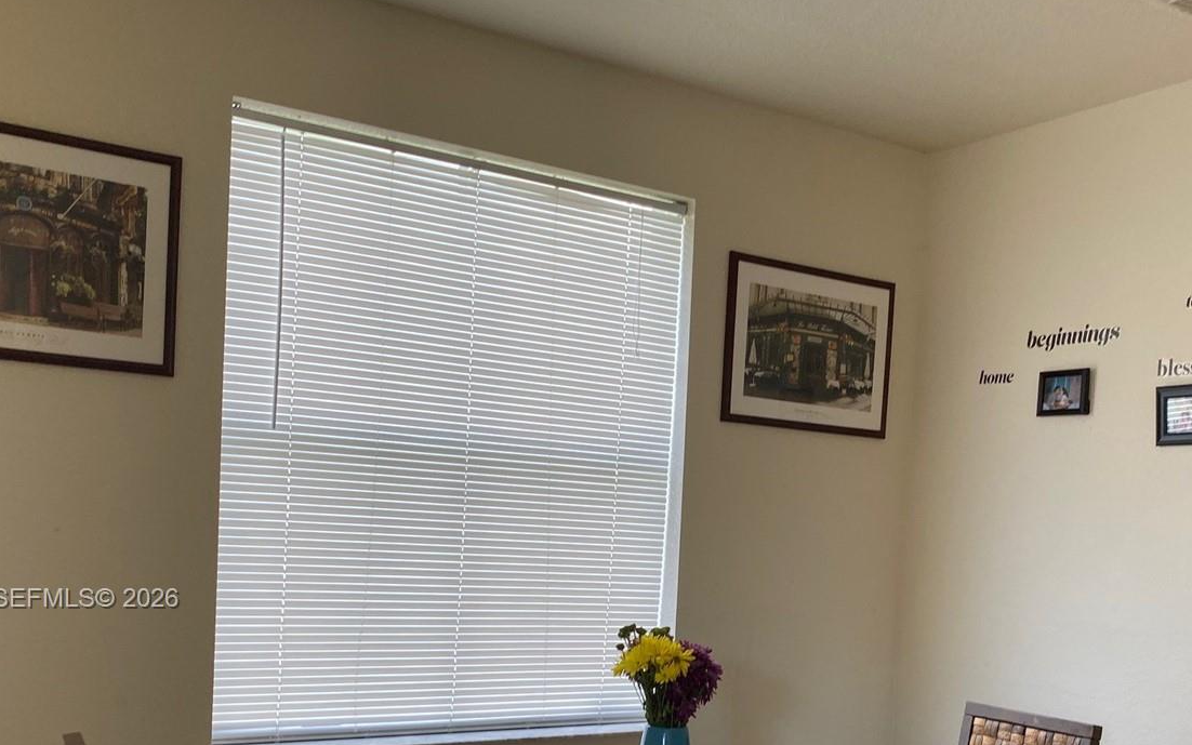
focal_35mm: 40
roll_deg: -0.8
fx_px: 1300
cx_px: 707
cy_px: 600
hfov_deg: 49.0
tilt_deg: -2.1
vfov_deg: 31.2
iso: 50
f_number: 1.8
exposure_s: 1/121
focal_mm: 4.25
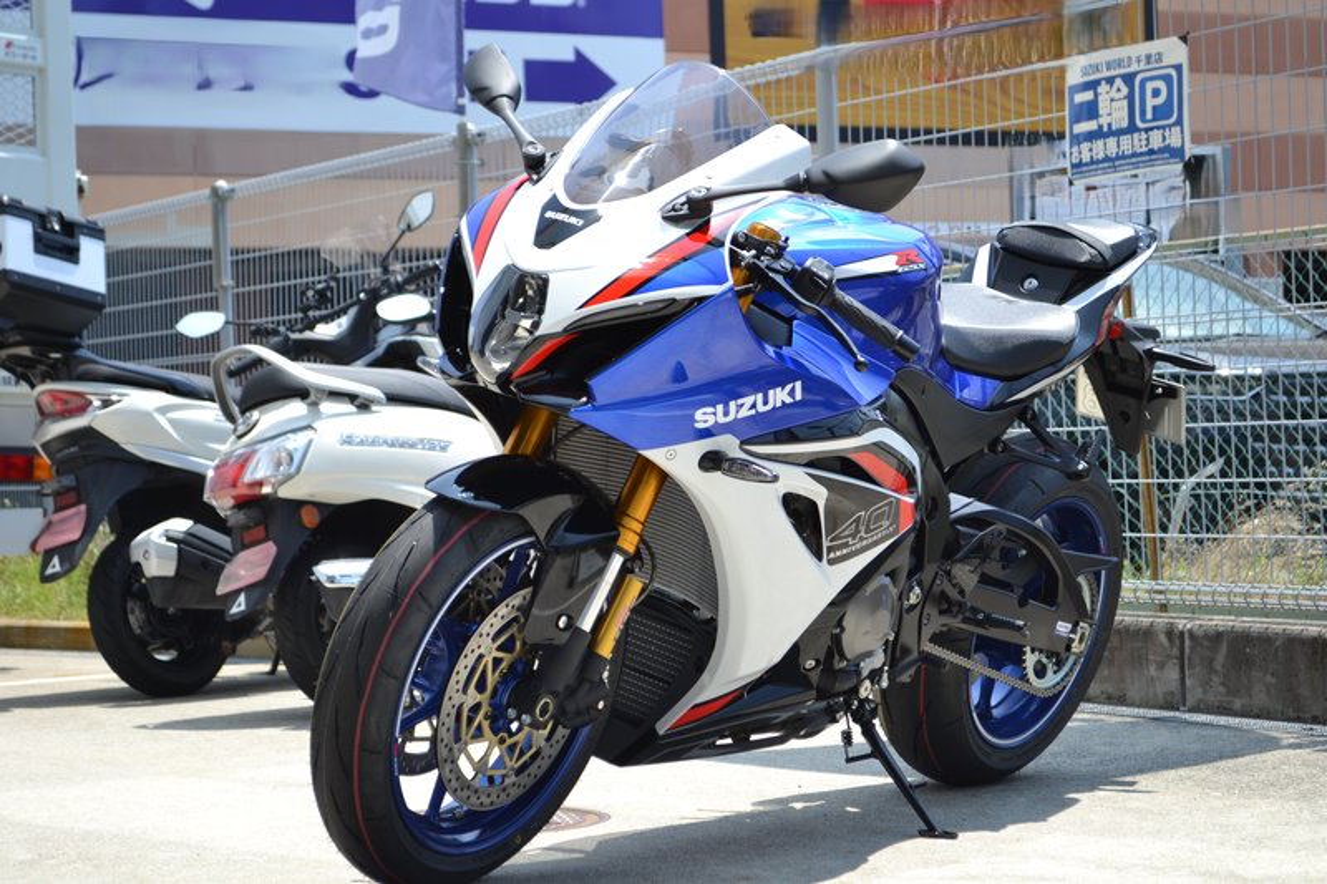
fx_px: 2653
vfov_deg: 18.9
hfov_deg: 28.1
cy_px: 442
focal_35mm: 72
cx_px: 664
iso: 100
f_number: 7.1
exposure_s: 1/200
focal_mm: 48
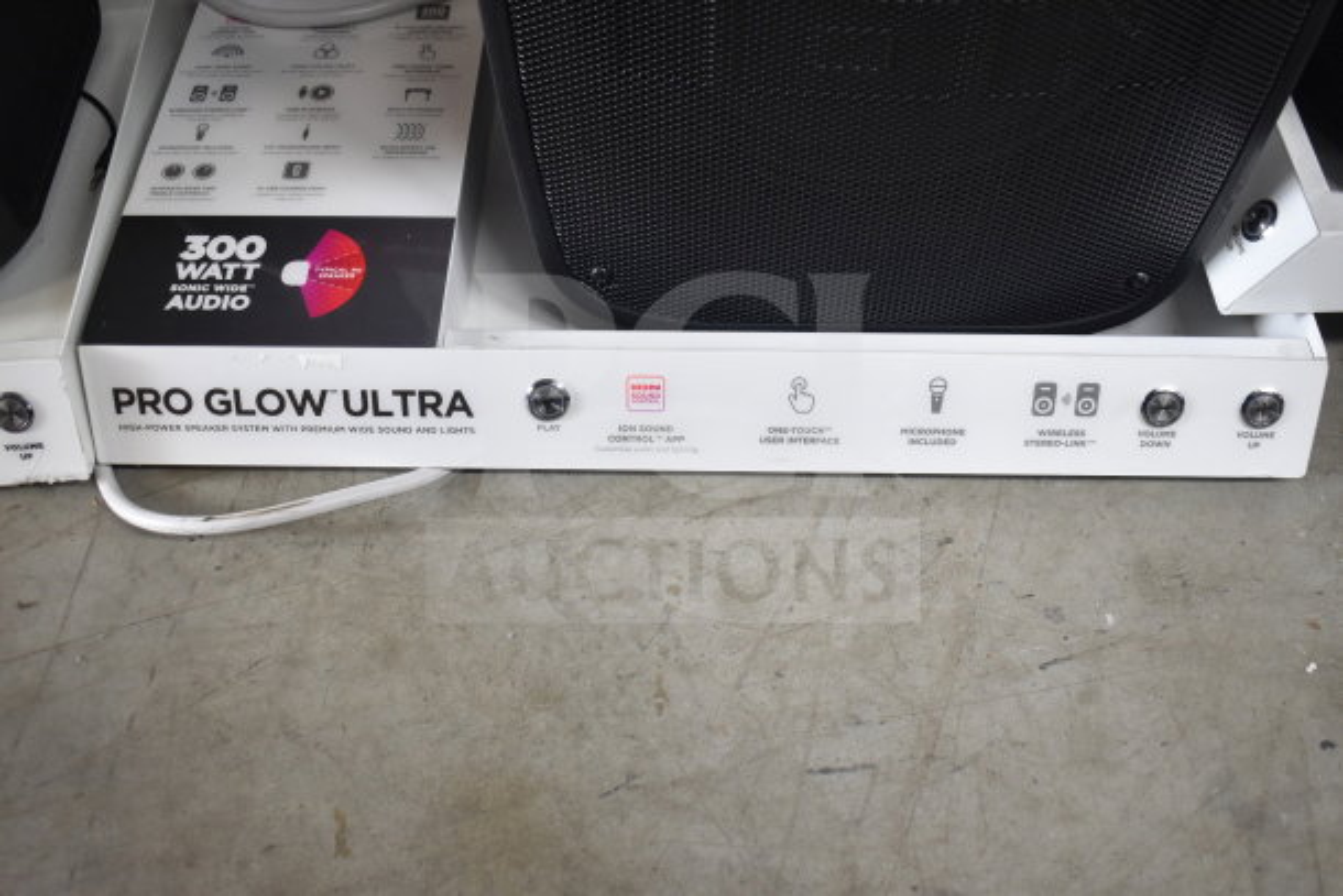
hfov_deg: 53.1
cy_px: 448
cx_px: 672
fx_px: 1343
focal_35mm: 36
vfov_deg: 36.9
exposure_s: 1/40
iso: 900
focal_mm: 24
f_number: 4
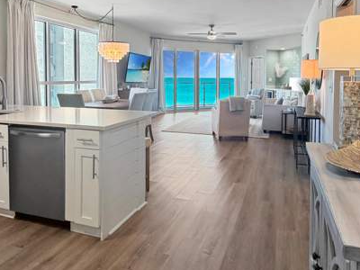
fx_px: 291
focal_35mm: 28
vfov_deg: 49.2
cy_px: 99
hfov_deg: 63.4
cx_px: 171
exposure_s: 1/120
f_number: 2.2
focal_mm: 2.22
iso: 160
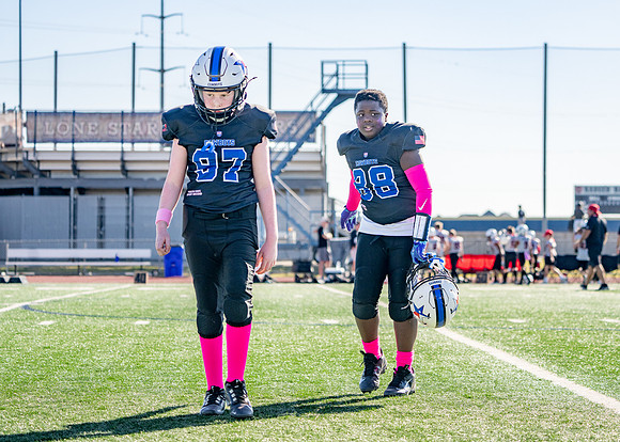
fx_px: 2015
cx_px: 357
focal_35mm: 114
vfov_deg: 12.5
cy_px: 209
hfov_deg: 17.5
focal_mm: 100
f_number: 4.5
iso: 320
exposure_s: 1/1600
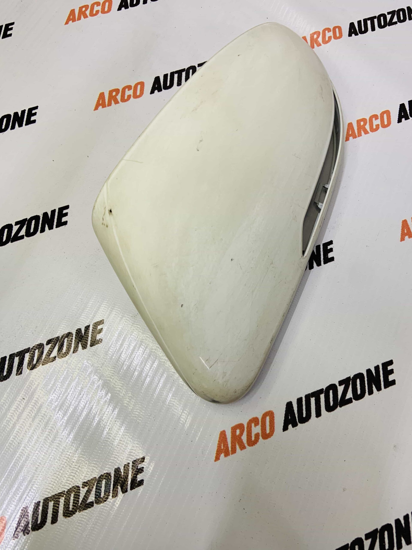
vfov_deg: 67.3
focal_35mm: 26
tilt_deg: -71.8
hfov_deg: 53.1
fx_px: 413
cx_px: 206
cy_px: 275
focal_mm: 4.25
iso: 50
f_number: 1.8
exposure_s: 1/50
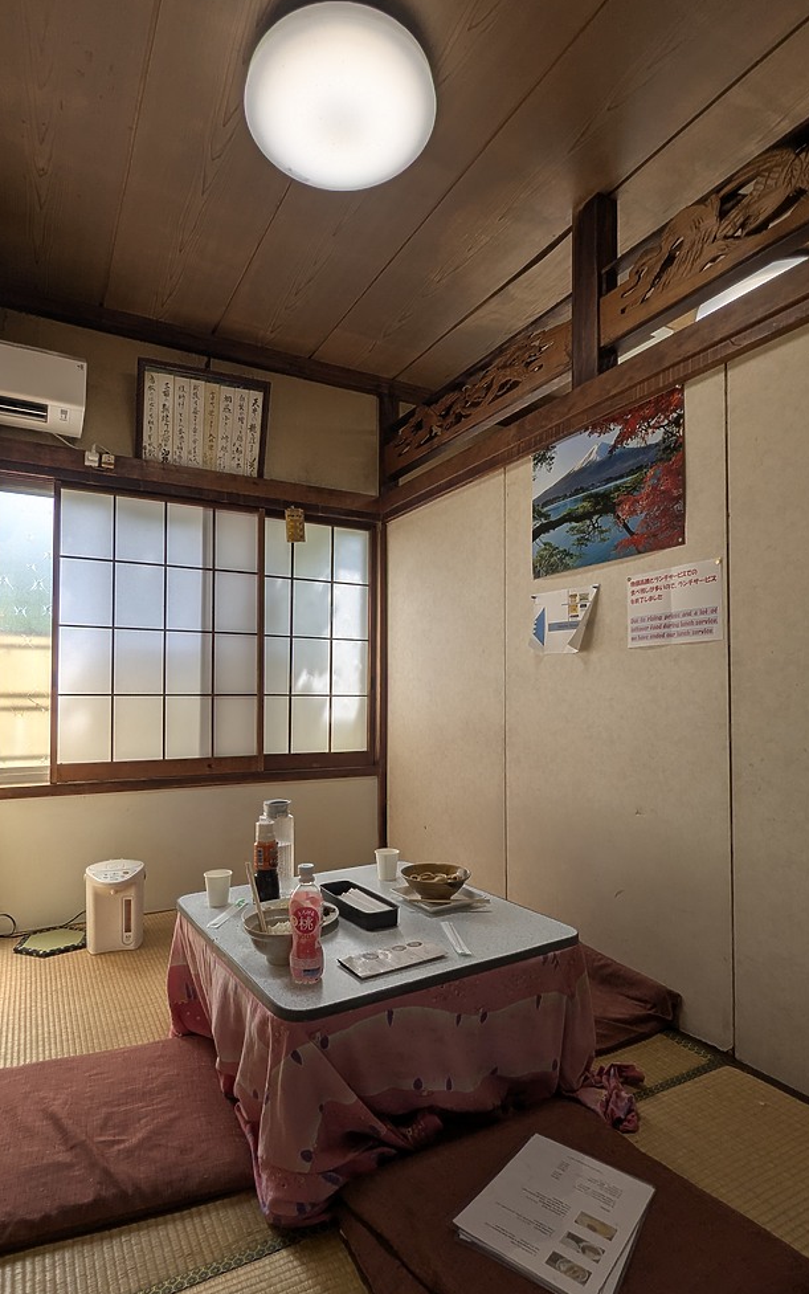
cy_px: 677
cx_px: 357
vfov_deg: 91.0
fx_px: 635
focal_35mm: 18
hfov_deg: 64.8
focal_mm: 2.35
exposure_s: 1/352
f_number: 2.2
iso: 45
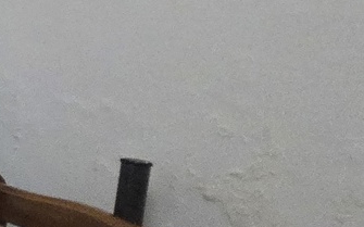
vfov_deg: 16.4
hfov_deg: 12.9
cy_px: 61
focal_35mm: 79
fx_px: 783
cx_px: -633
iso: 800
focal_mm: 2.2
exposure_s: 1/50
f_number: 2.2
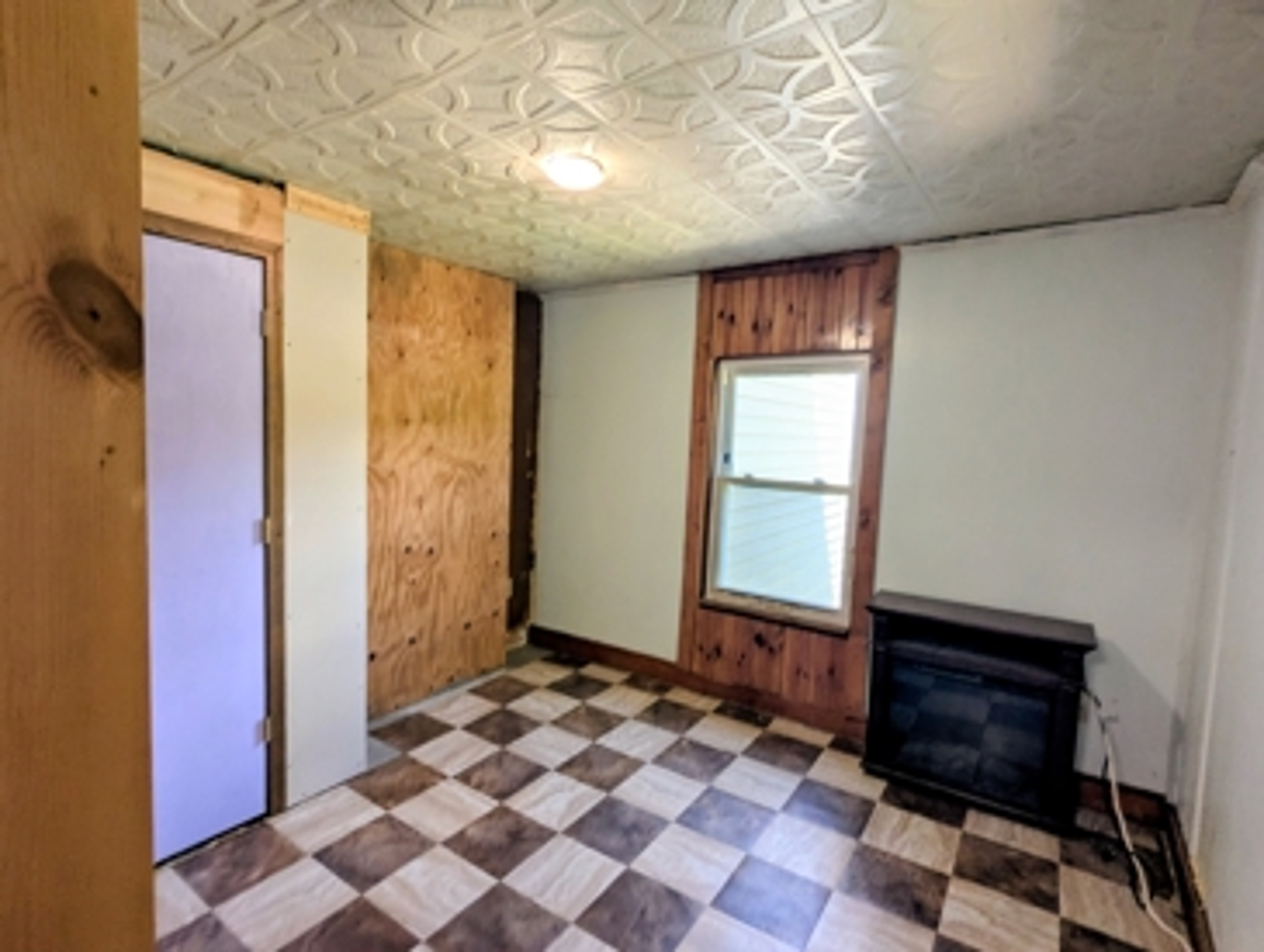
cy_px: 476
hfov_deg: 94.4
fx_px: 585
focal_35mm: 16
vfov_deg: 78.3
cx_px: 632
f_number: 2.2
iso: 111
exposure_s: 1/120
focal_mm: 2.35
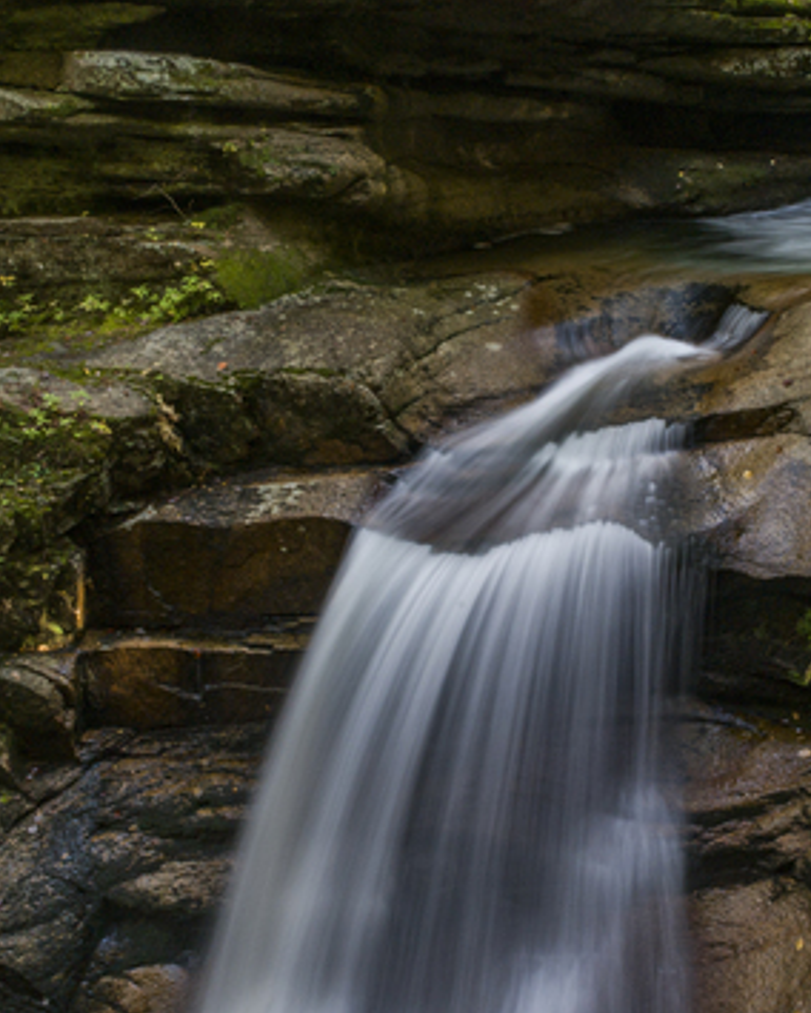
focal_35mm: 40
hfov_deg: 37.1
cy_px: 498
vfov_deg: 45.8
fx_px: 1200
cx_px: 520
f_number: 22
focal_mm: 18
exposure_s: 1
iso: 400
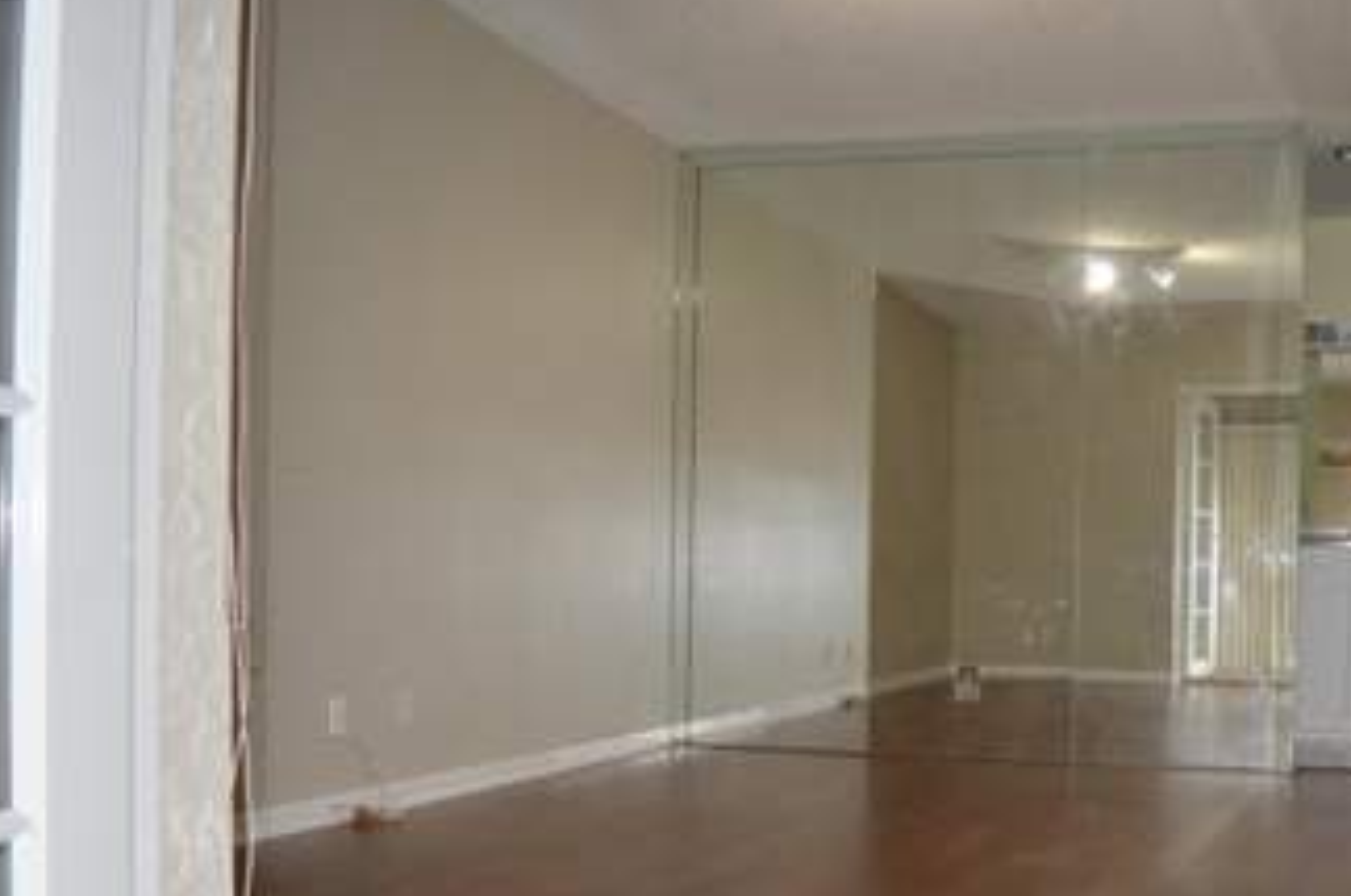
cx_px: 980
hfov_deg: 47.1
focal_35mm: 40
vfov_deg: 32.9
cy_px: 629
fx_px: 1499
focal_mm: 18
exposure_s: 1/60
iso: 720
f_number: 3.5
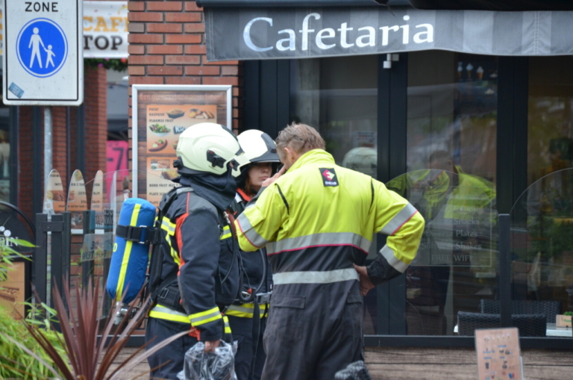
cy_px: 190
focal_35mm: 202
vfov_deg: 6.8
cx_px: 286
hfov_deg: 10.2
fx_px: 3217
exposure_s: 1/320
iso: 800
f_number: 5
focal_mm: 135
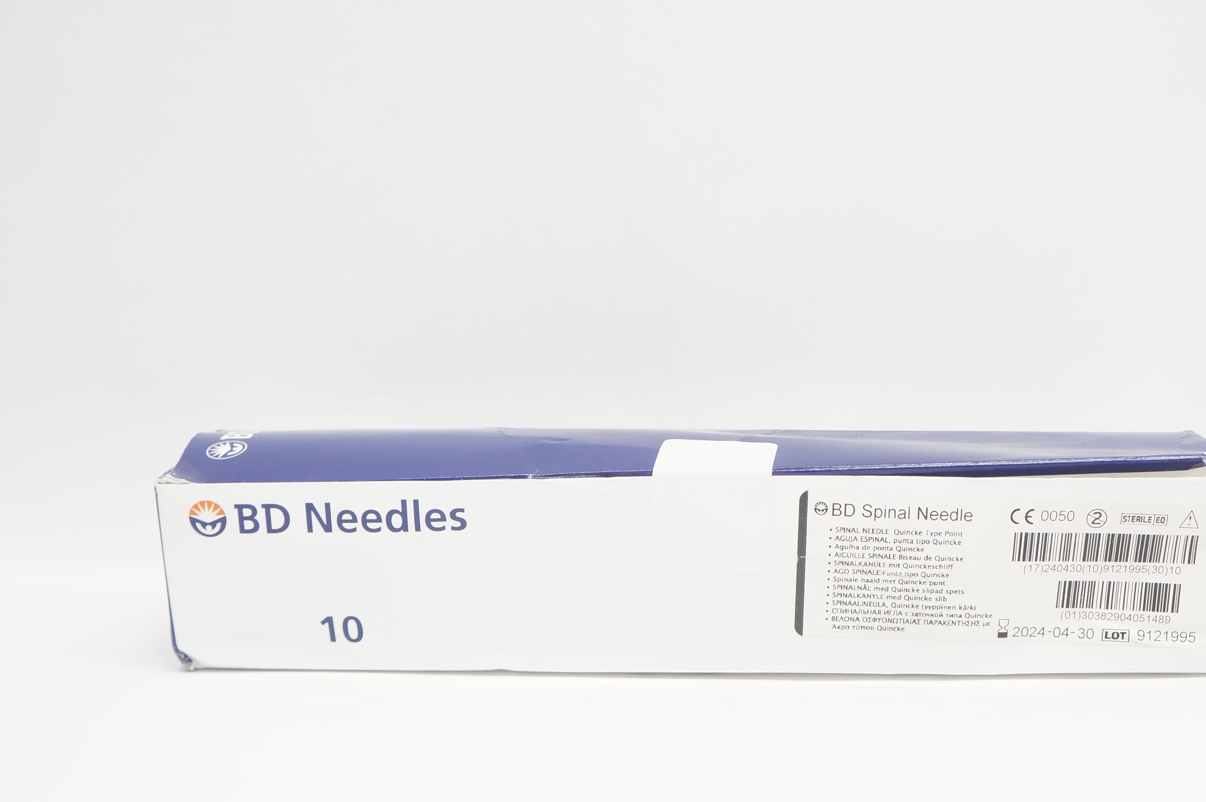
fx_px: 1573
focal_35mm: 47
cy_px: 532
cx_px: 696
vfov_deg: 28.4
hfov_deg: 41.8
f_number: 5.6
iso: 800
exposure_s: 1/60
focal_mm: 22
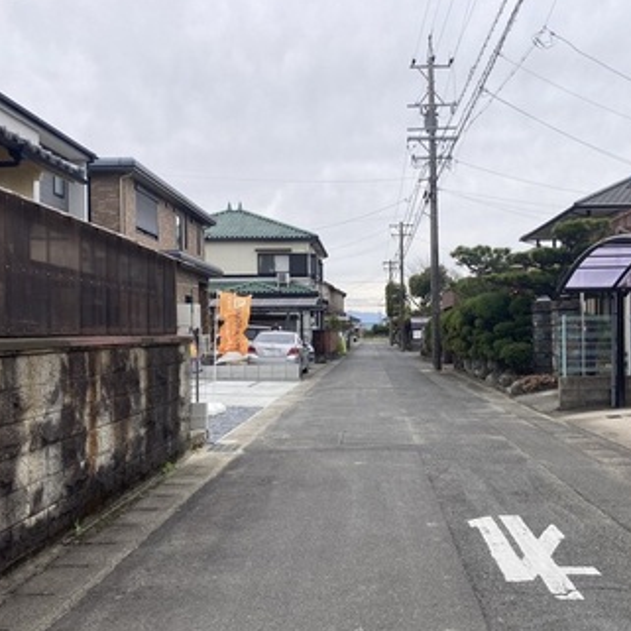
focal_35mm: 37
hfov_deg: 44.7
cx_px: 377
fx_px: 763
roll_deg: +0.9
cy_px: 344
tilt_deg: +0.1
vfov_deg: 44.9
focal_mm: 3.99
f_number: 1.8
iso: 20
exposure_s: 1/1453
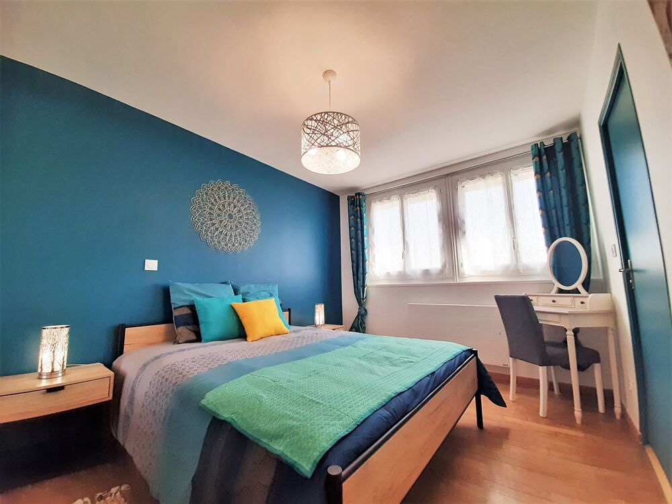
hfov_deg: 106.2
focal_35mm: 13
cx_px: 336
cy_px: 252
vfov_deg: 89.9
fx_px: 252
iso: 50
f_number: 2.2
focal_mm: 1.42
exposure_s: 1/100
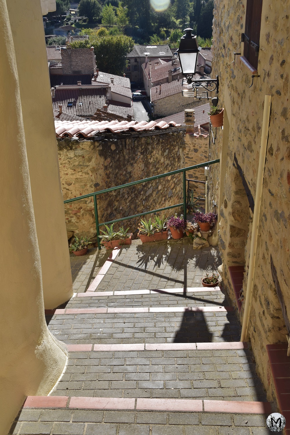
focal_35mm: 44
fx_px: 526
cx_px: 145
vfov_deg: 45.0
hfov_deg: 30.8
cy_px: 218
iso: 200
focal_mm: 29
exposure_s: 1/320
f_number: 9
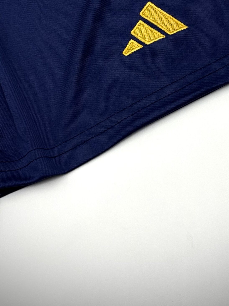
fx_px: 803
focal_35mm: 91
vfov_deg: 21.2
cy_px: 50
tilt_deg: -73.2
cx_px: 141
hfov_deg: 16.2
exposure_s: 1/236
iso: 32
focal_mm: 5.96
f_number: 1.6
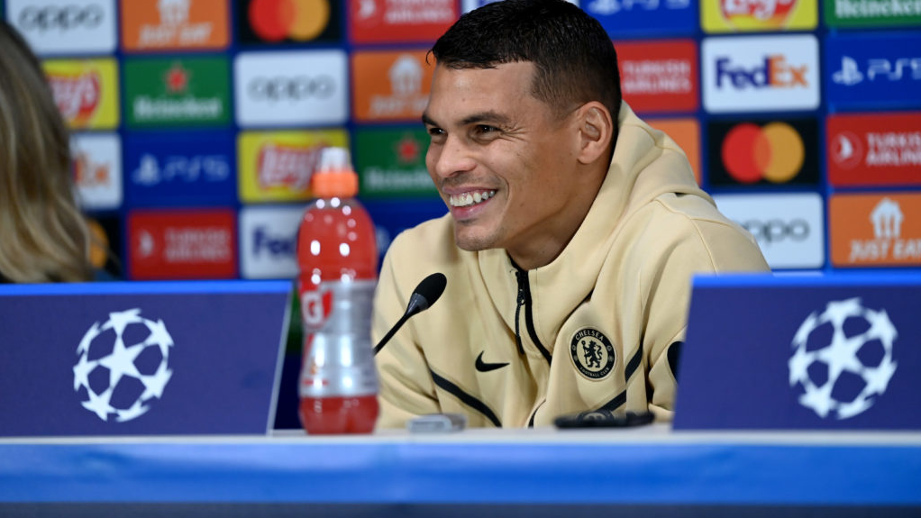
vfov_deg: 2.9
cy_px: 212
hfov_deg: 5.1
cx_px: 460
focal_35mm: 420
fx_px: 10257
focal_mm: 400
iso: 2000
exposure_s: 1/640
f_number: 2.8
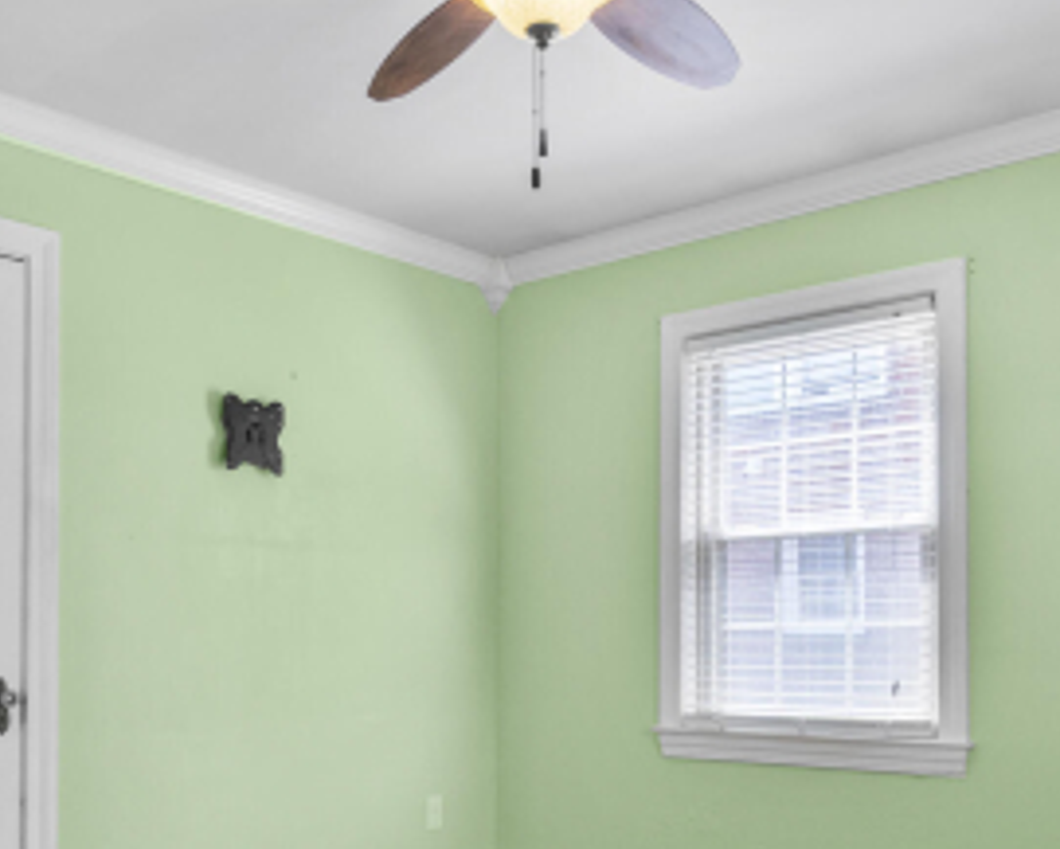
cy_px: 618
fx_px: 1224
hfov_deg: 46.8
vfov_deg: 37.5
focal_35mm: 39
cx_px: 489
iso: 400
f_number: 8
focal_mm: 10
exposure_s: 1/25
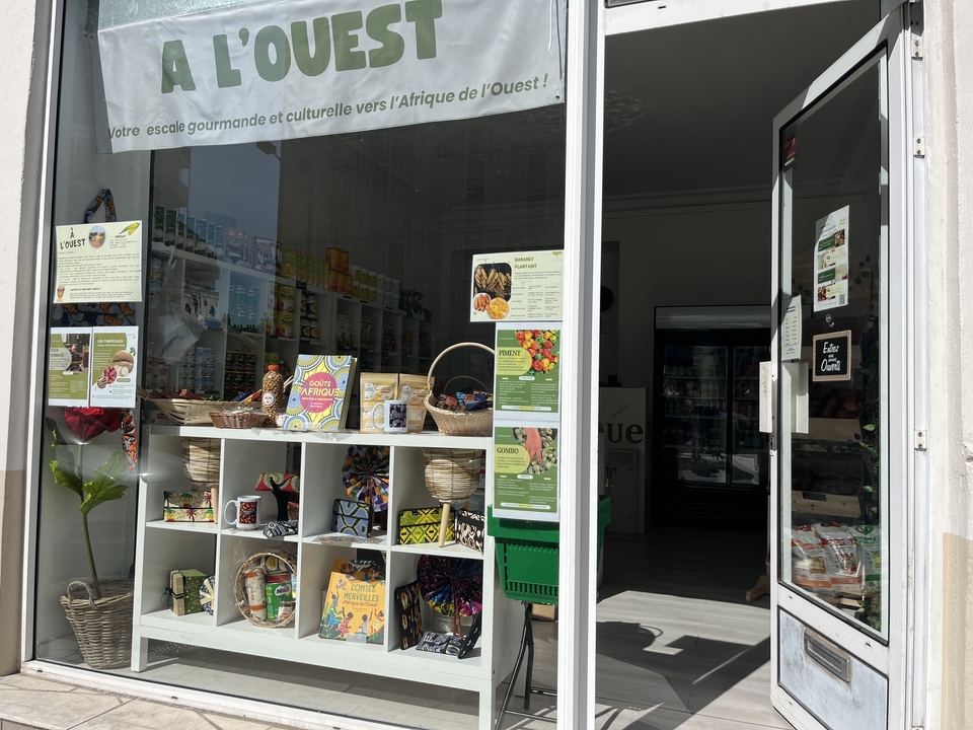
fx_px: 731
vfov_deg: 53.1
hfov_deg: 67.3
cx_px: 486
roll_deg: -1.1
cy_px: 365
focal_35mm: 26
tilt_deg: +1.6
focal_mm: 5.1
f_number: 1.6
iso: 50
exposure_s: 1/5319
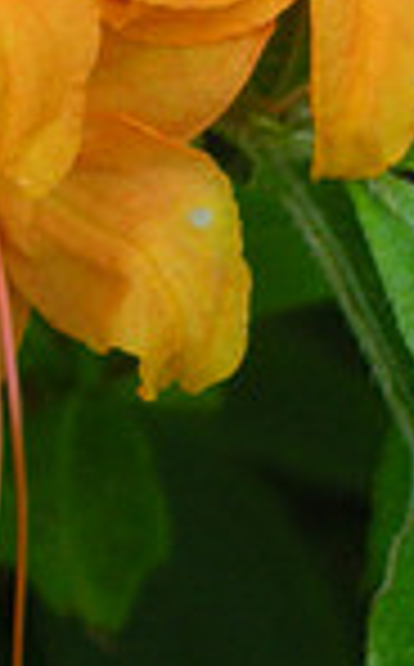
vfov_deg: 4.8
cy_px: -61
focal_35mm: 437
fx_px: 7920
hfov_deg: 3.0
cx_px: -338
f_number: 4.7
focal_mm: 17.1
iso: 92
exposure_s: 1/59.6
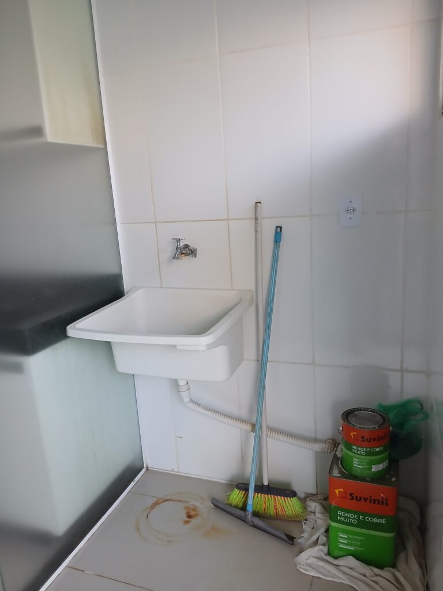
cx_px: 222
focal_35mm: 26
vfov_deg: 67.3
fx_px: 444
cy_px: 296
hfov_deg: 53.1
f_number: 1.8
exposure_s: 1/60
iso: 250
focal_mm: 3.98
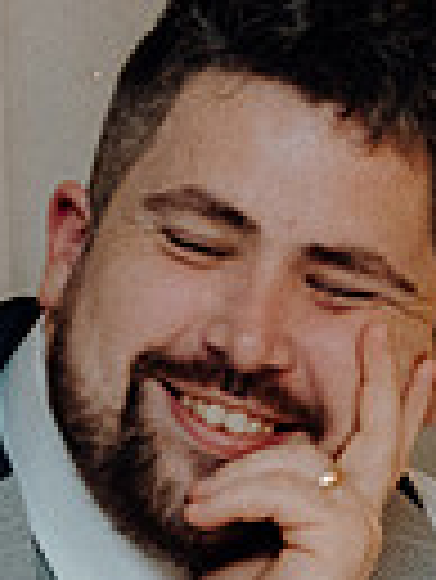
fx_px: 6790
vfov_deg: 4.9
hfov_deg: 3.7
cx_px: 432
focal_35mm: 405
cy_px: 510
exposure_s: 1/160
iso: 2500
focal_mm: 63
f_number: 3.5
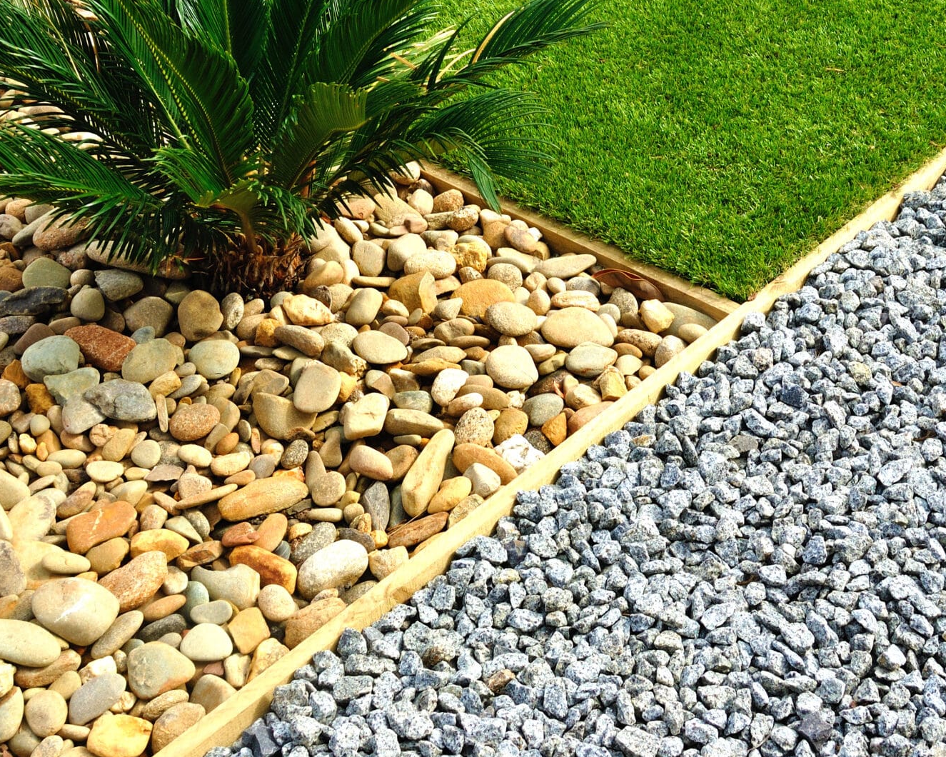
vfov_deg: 24.9
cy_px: 277
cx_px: 568
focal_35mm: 61
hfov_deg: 30.9
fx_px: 1708
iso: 100
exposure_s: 1/125
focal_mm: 28
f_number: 9
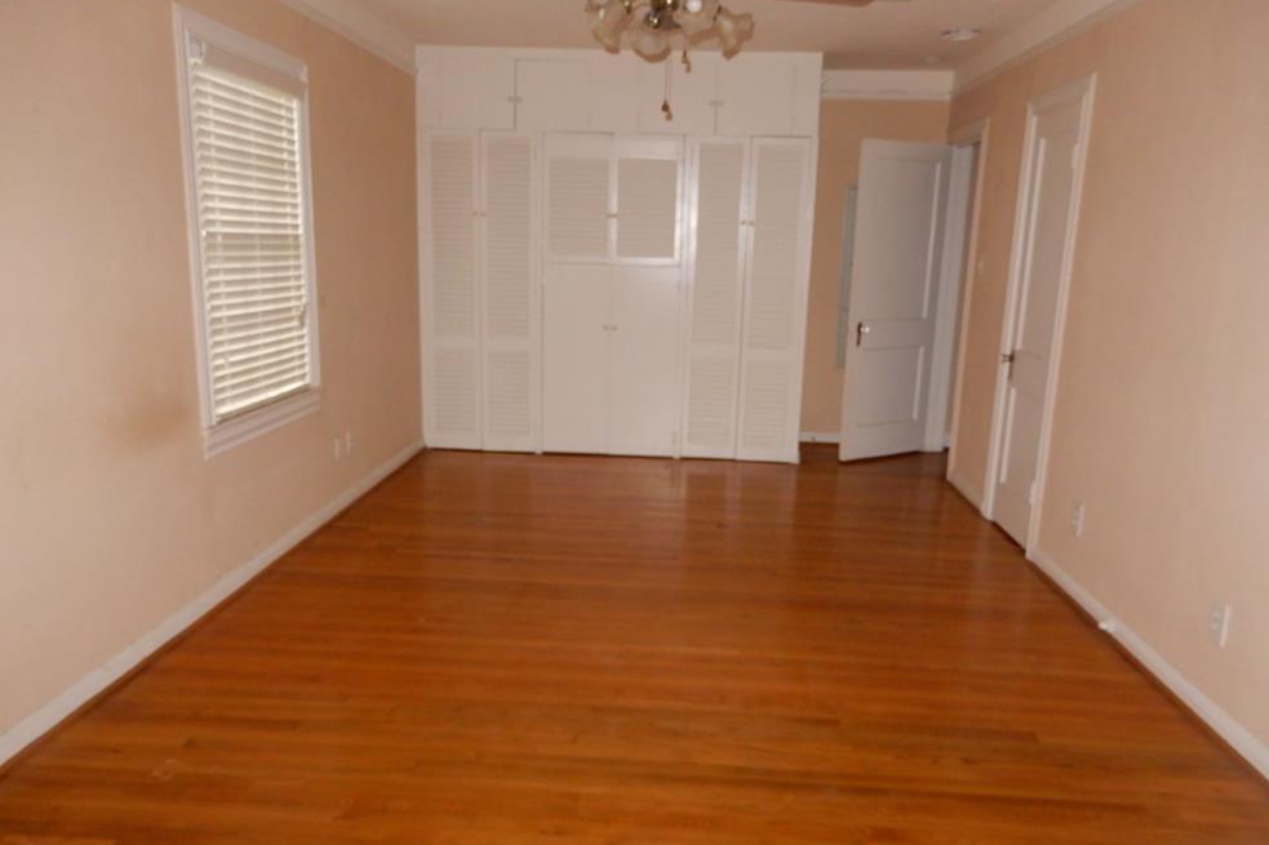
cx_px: 630
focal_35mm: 26
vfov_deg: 49.5
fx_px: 916
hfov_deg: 69.4
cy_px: 446
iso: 360
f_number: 3.4
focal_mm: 4.3
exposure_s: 1/30
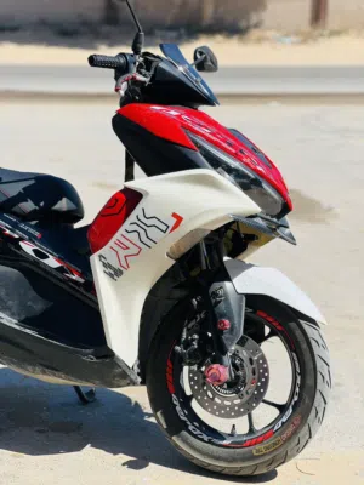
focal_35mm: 77
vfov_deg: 25.3
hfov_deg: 19.1
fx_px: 1080
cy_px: 242
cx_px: 182
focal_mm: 9
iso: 32
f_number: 2.8
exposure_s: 1/867
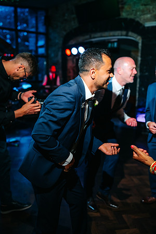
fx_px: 227
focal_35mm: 35
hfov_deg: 37.9
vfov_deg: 54.4
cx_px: 78
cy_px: 117
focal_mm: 35
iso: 400
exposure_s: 1/200
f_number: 2
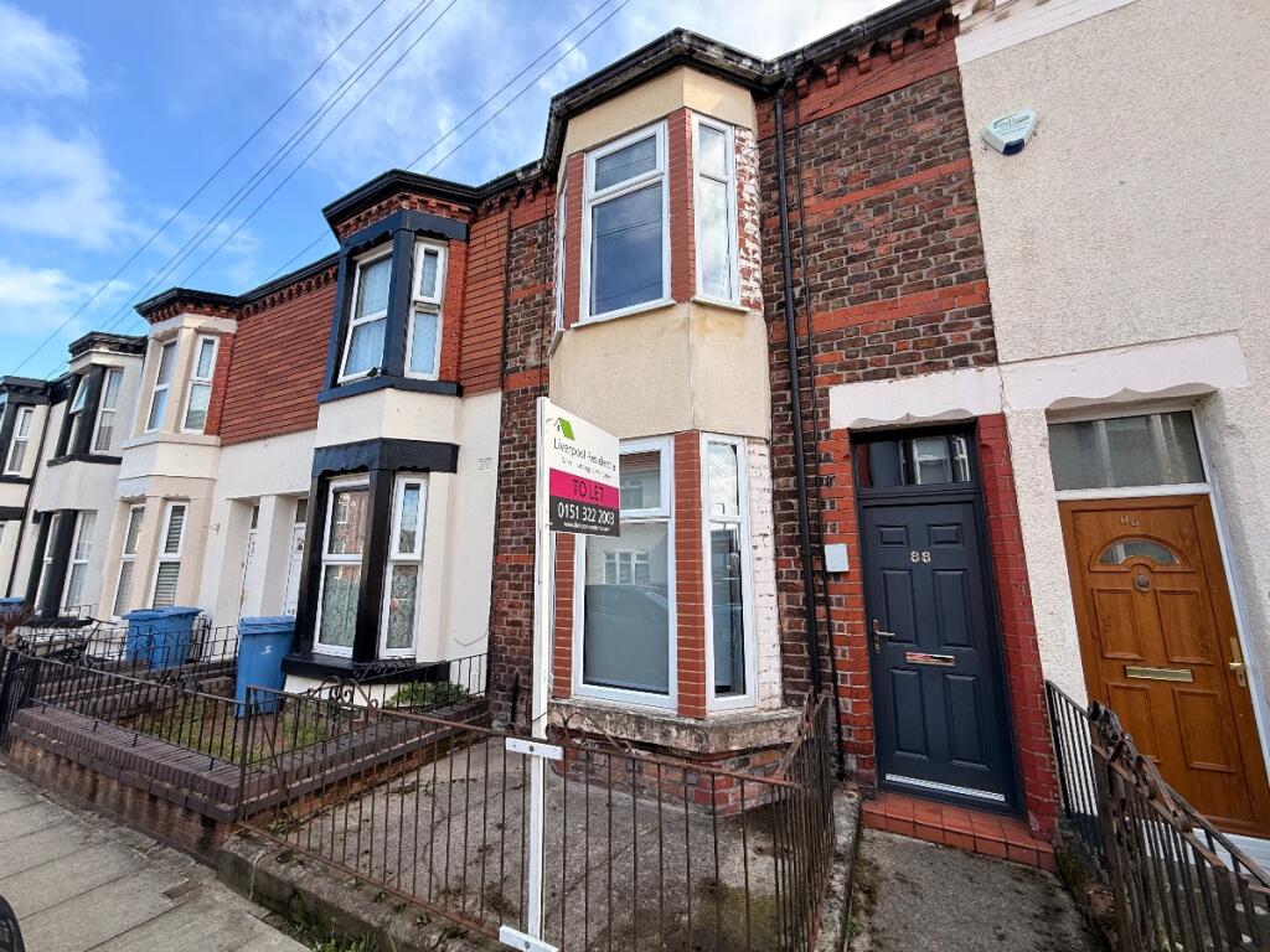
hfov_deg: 102.1
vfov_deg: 85.7
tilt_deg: +10.5
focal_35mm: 14
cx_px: 635
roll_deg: +0.4
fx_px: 514
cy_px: 476
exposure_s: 1/494
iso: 50
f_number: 2.2
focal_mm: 2.22
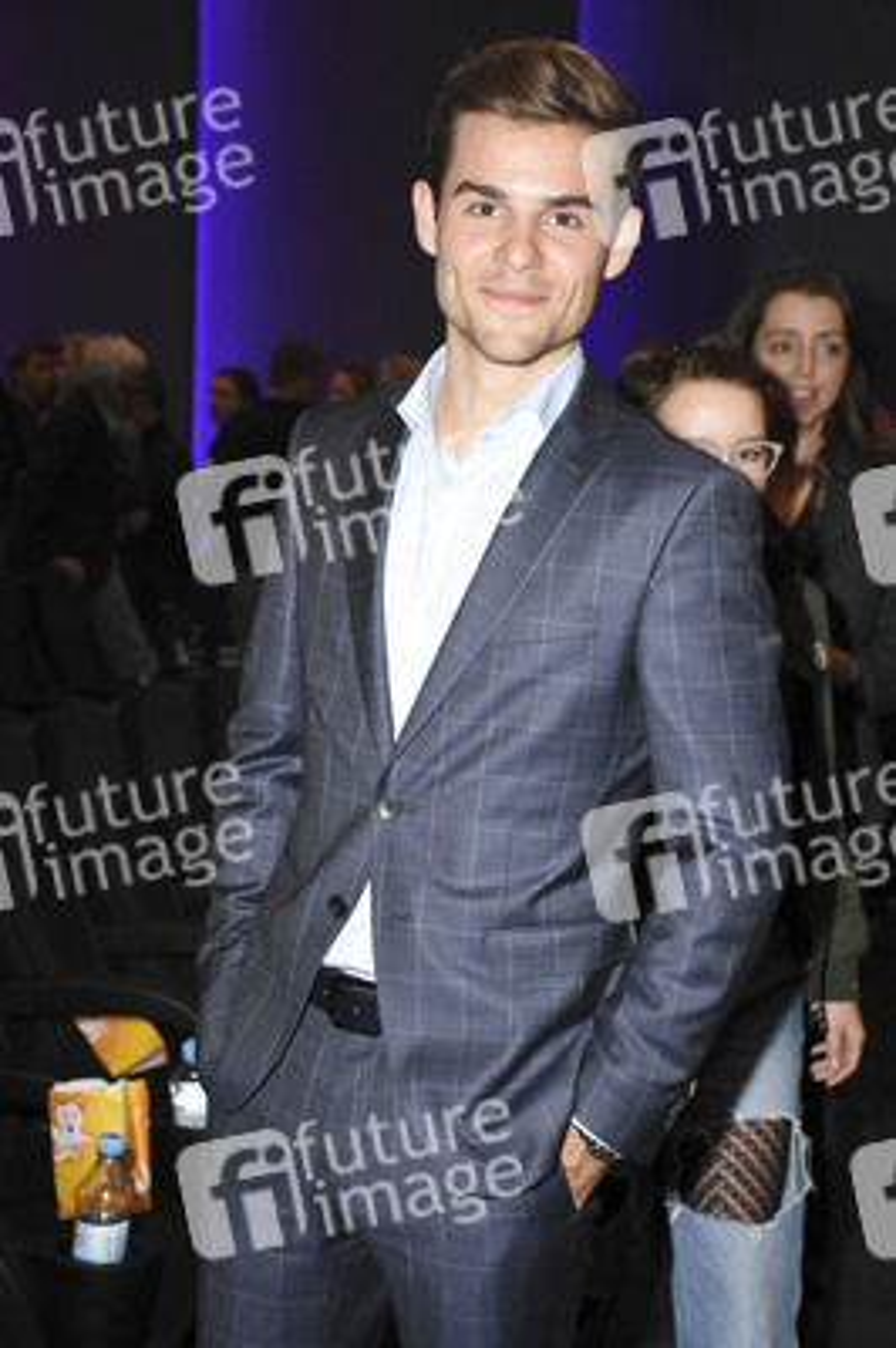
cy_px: 674
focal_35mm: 68
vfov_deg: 29.9
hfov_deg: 20.1
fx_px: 2524
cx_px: 448
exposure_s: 1/160
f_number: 4.5
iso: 3200
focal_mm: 45
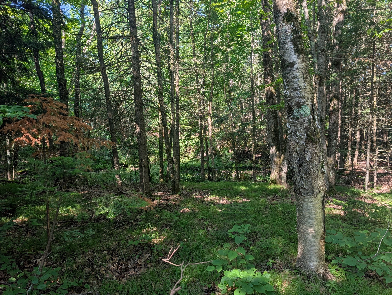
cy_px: 148
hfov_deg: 71.5
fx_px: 272
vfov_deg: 56.9
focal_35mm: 24
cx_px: 196
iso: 20
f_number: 1.68
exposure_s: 1/357
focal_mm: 6.9
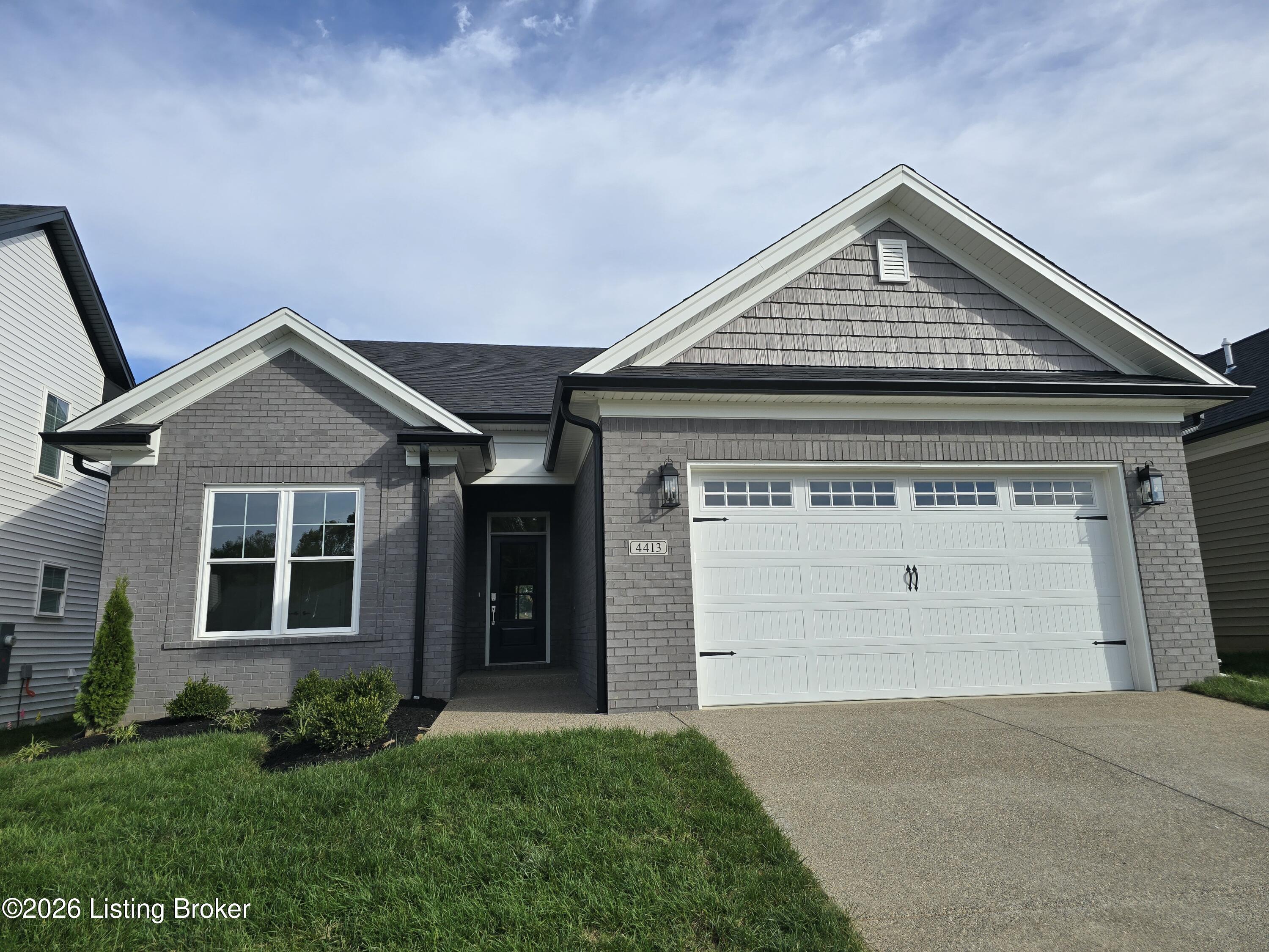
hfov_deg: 73.9
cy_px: 476
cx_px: 634
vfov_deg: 58.9
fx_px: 843
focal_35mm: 23
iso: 12
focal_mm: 6.3
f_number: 1.7
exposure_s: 1/825
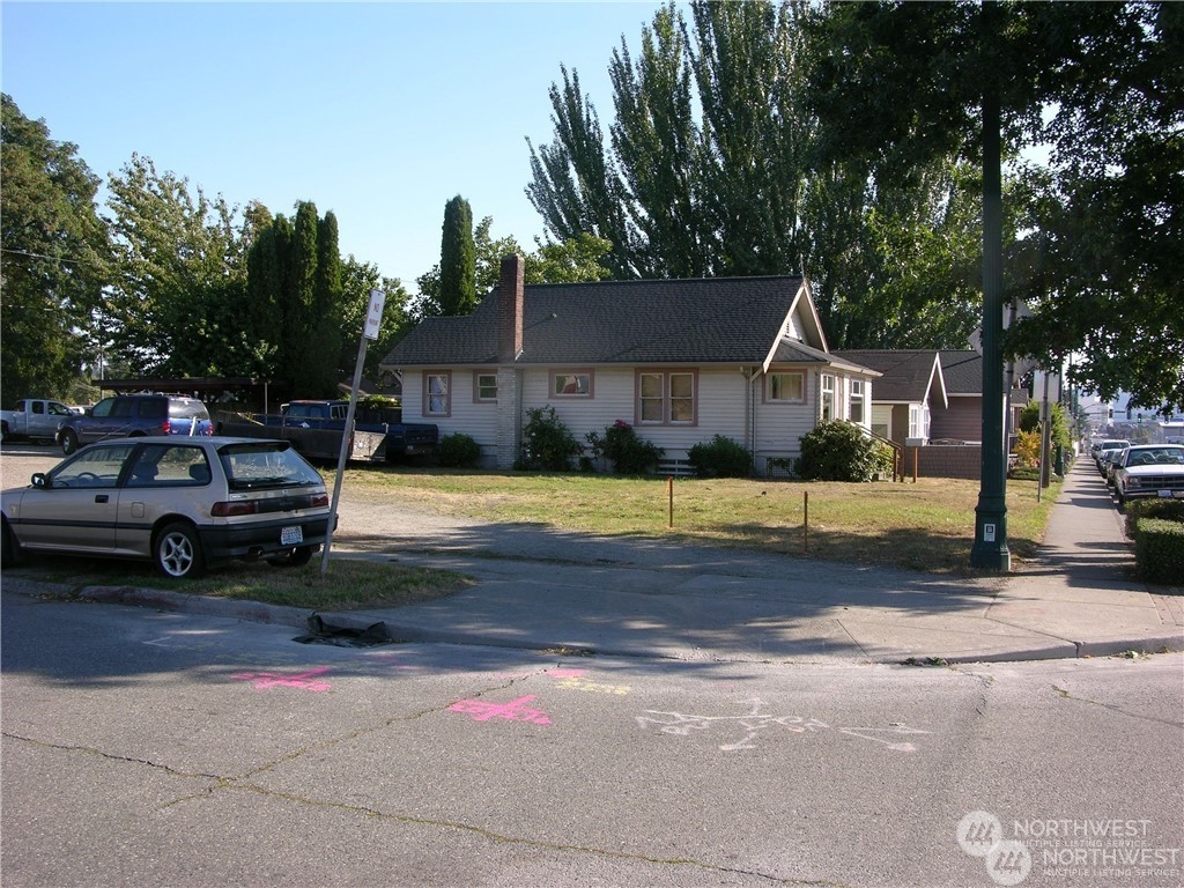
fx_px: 1197
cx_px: 592
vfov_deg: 40.7
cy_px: 444
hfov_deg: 52.6
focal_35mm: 35
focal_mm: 8.9
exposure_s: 1/150
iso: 50
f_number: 5
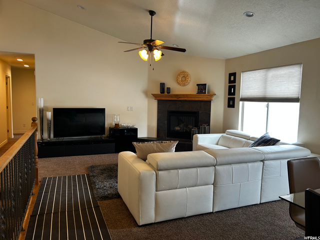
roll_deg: -1.0
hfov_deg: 67.3
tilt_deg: -5.0
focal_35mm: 26
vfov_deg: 53.1
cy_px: 120
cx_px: 160
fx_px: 240
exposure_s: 1/60
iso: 80
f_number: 1.5
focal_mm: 5.7
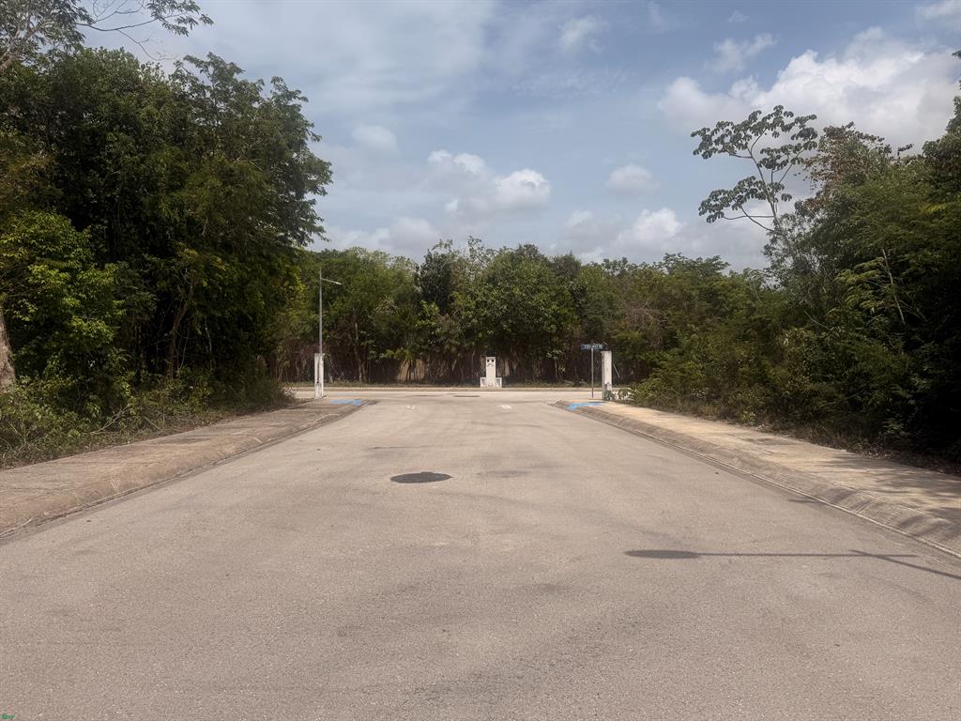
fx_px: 666
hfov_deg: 71.6
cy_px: 360
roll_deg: +0.6
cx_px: 480
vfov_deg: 56.8
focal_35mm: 24
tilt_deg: +0.7
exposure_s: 1/9091
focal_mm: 6.76
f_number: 1.78
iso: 80
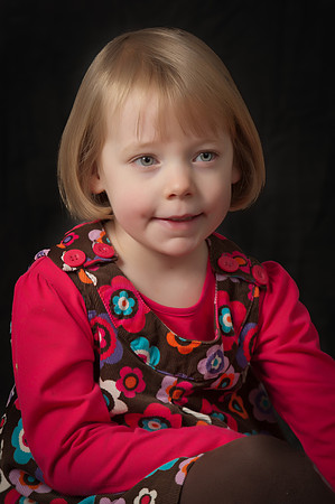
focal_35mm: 185
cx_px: 168
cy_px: 252
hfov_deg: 7.4
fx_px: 2588
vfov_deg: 11.1
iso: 100
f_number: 6.3
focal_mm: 185
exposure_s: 1/160
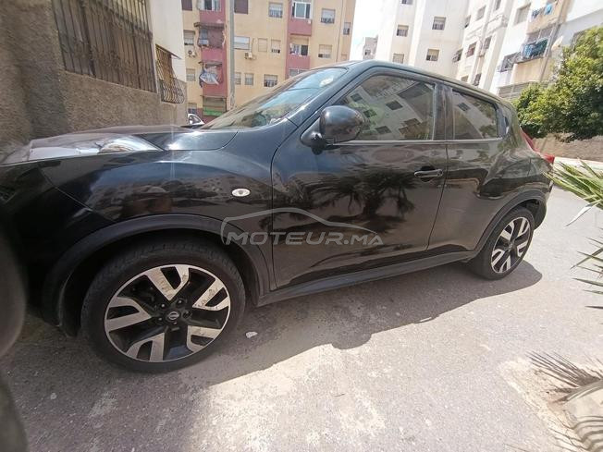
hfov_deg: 94.5
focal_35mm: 16
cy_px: 226
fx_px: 279
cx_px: 302
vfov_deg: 78.1
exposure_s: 1/439
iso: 50
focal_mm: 1.65
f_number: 2.2
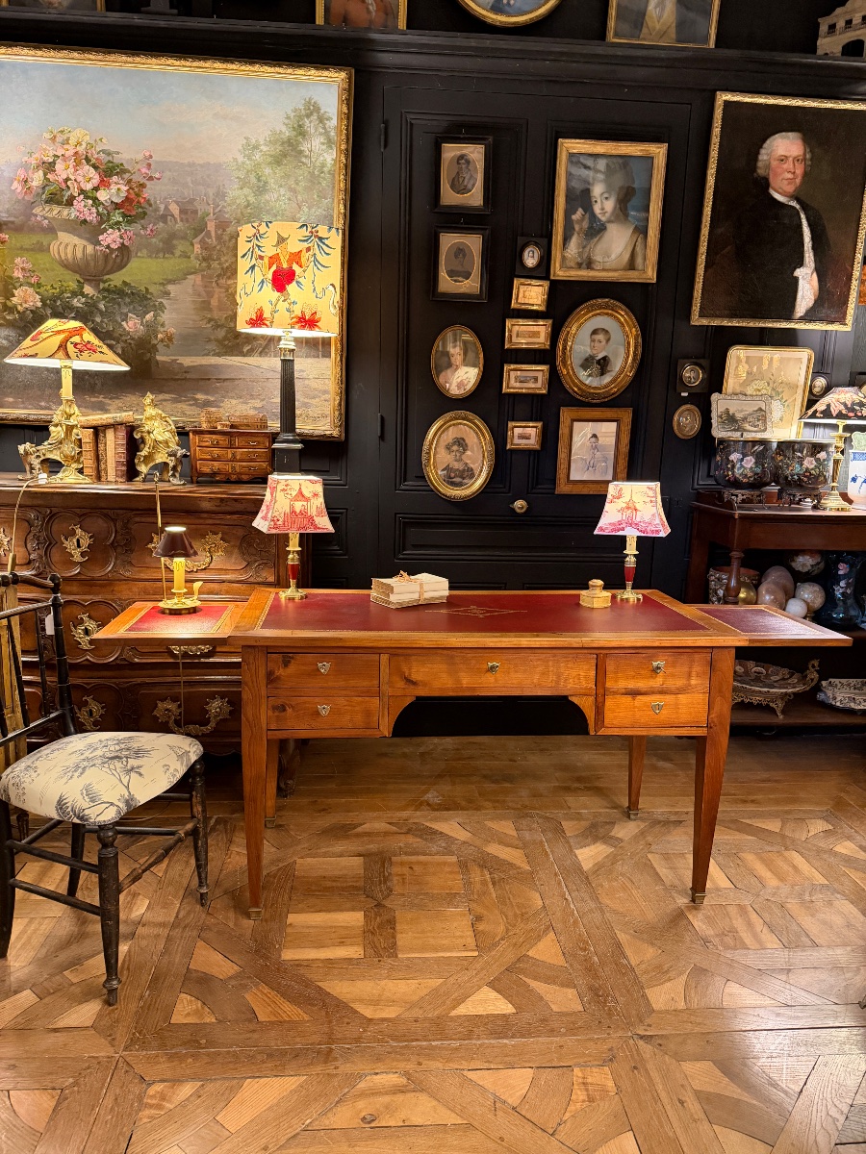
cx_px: 433
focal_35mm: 24
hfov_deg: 56.8
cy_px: 577
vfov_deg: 71.6
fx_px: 801
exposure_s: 1/33
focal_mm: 6.76
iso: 640
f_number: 1.78
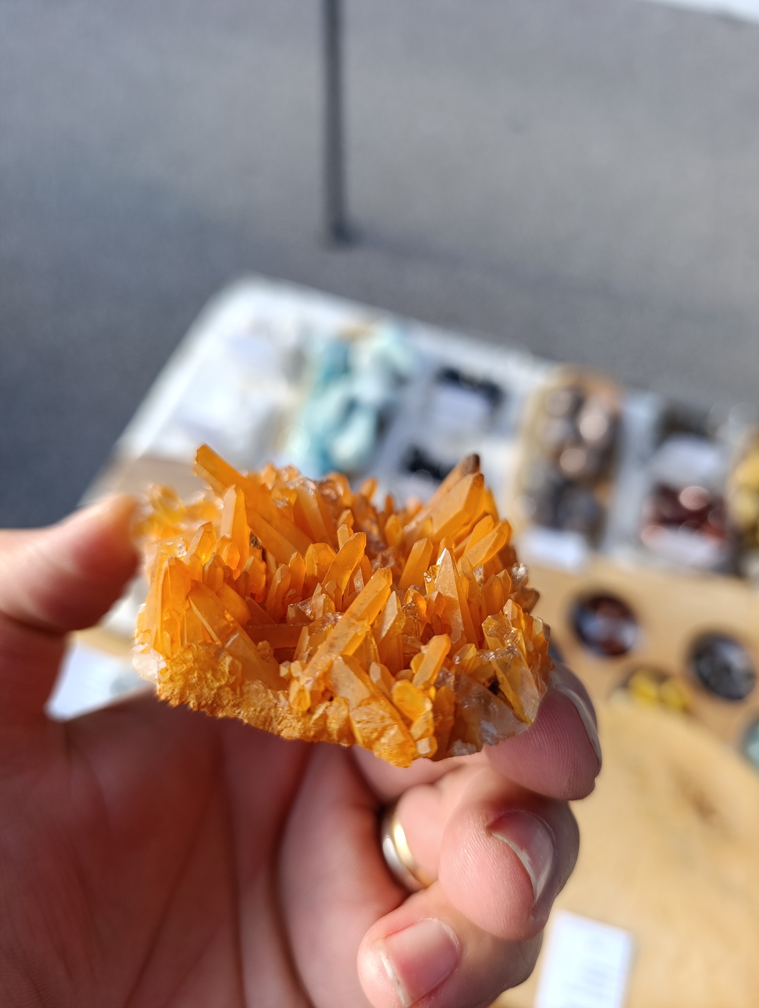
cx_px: 380
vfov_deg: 73.8
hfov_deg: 59.0
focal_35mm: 23
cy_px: 504
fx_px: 671
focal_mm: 6.14
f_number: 1.6
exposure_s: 1/100
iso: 64
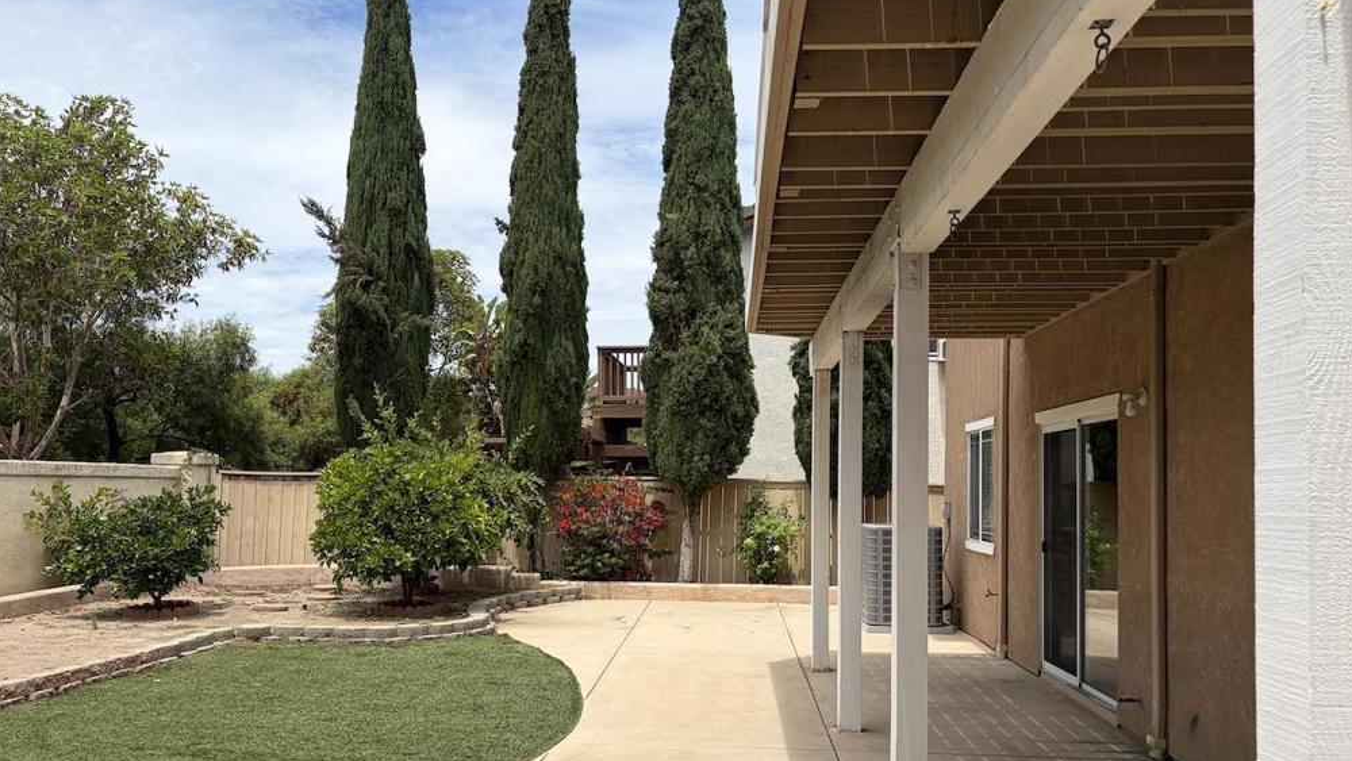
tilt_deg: +1.8
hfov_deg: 66.1
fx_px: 1040
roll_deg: +0.3
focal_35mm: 29
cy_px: 462
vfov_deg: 40.0
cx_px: 668
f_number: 1.6
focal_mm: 5.96
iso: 64
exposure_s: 1/4950
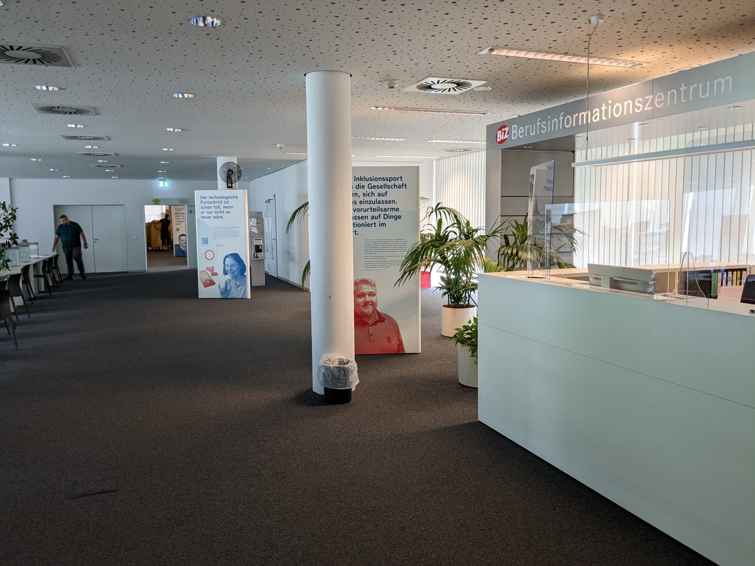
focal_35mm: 27
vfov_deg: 51.4
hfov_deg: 65.3
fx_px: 589
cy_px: 283
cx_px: 378
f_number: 1.73
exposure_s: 1/25
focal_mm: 4.38
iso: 56
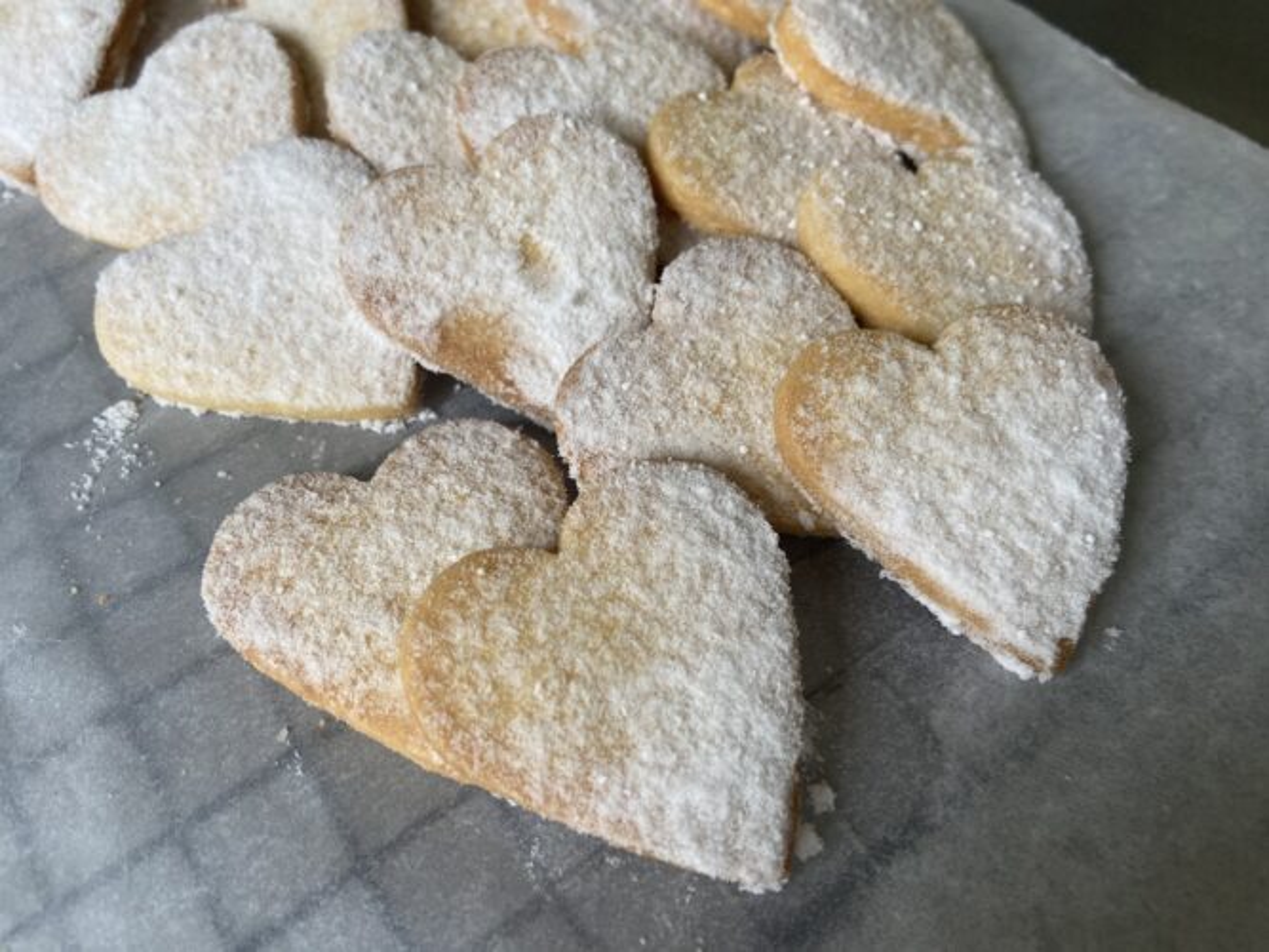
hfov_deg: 67.3
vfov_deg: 53.0
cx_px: 634
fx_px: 953
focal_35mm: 26
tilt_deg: -56.9
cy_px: 476
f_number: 1.8
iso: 100
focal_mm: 4.25
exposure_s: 1/121
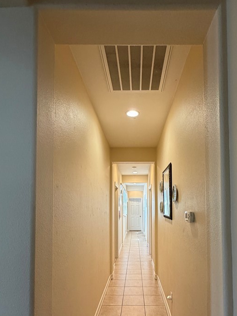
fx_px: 192
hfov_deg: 63.1
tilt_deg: +3.2
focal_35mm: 21
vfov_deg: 77.2
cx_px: 135
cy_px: 202
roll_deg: +1.4
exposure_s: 1/60
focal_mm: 2.22
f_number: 2.2
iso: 320
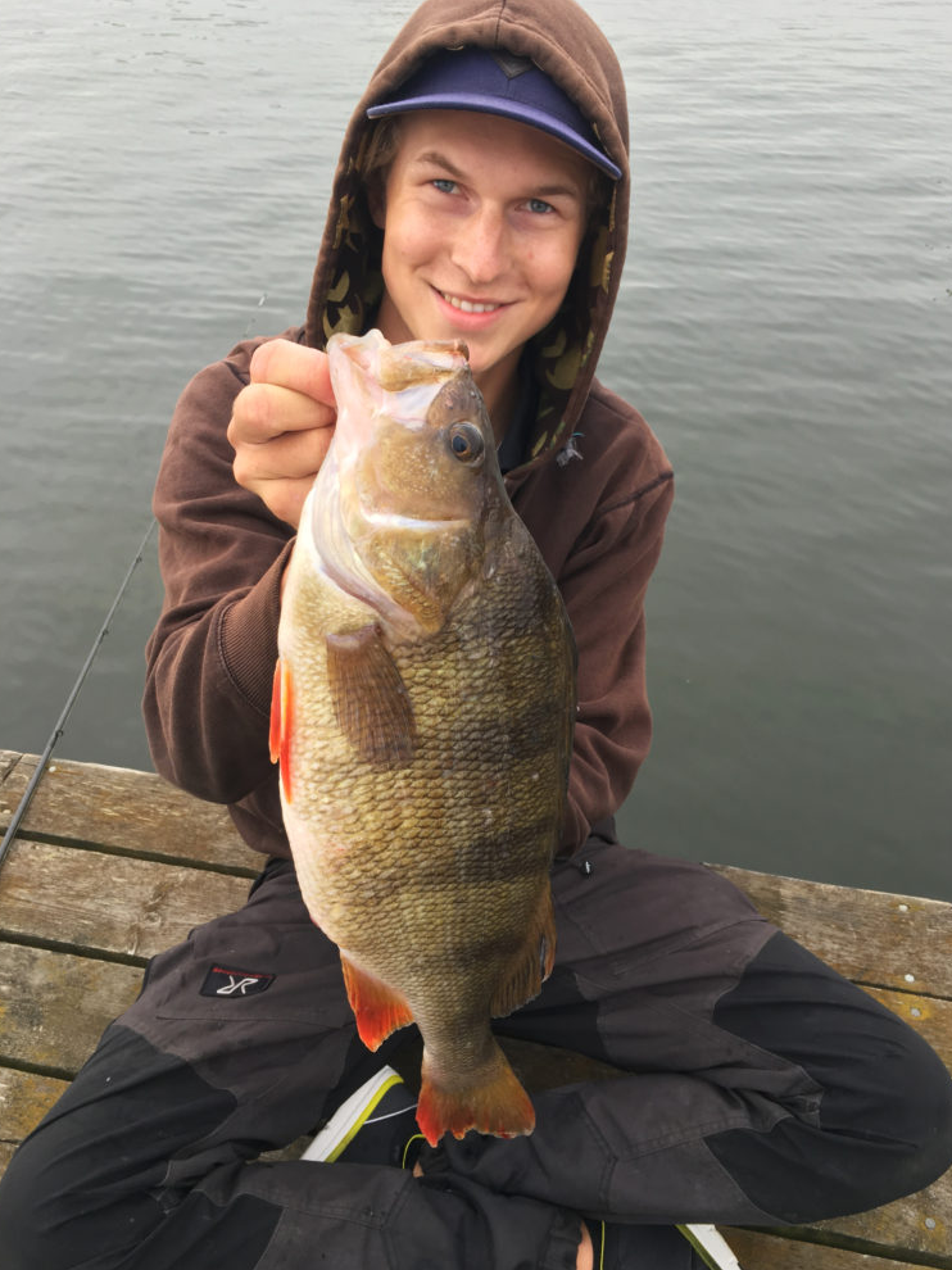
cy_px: 625
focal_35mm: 30
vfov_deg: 60.0
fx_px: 1101
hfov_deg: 46.8
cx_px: 484
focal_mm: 4.15
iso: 25
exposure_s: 1/124
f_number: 2.2
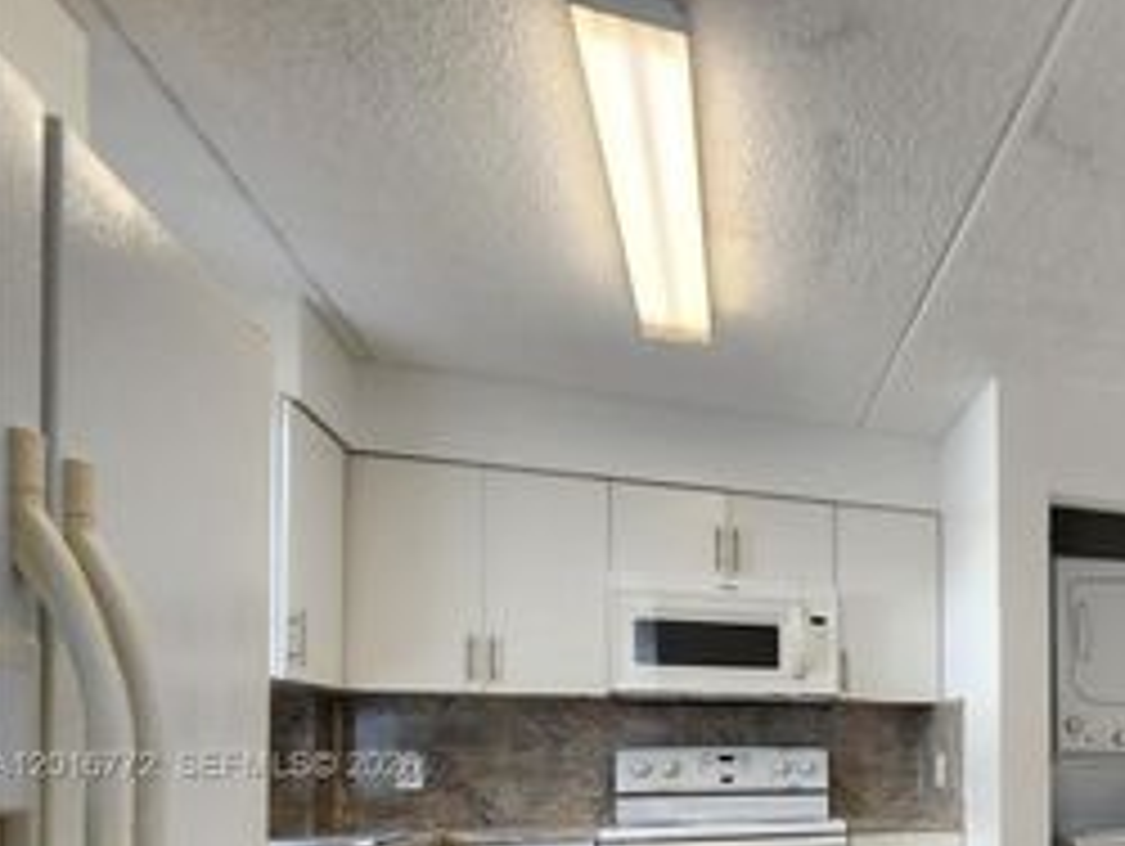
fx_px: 846
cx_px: 1107
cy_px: 767
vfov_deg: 47.5
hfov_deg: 53.8
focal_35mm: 26
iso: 160
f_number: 2.2
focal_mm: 2.2
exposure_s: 1/60
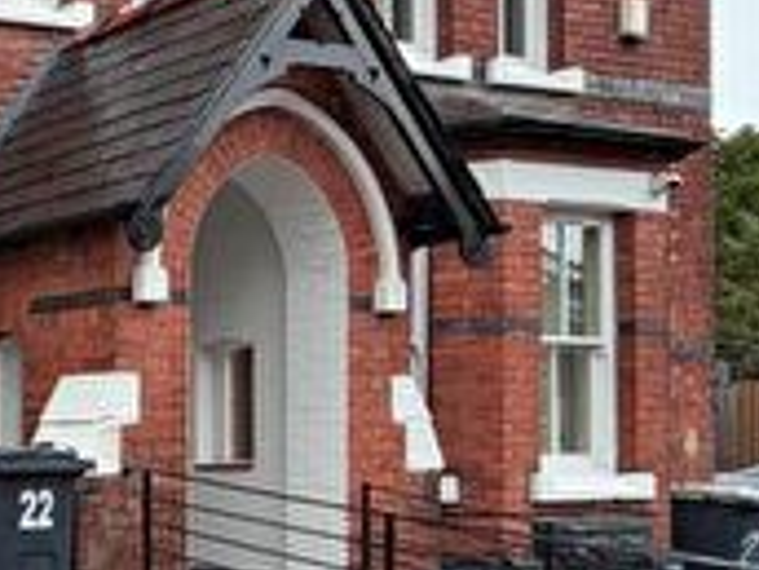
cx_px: -485
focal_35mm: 57
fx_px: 1250
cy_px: 462
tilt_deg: +0.6
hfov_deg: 23.7
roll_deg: +1.5
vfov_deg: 25.2
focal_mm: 2.22
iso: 50
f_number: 2.2
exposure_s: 1/121
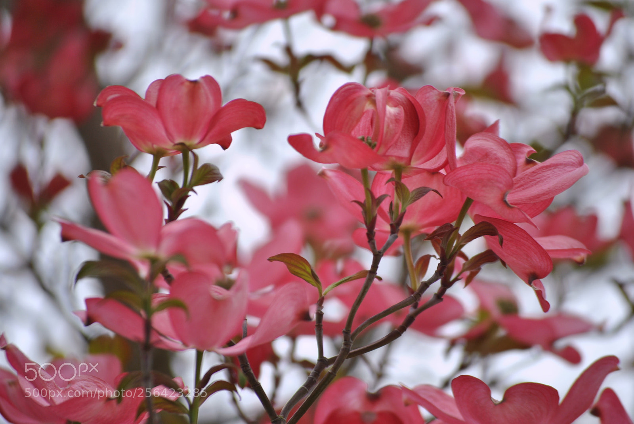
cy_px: 212
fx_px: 4628
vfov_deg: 5.2
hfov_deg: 7.8
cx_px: 317
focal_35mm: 262
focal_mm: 175
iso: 100
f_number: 5.6
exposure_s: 1/50
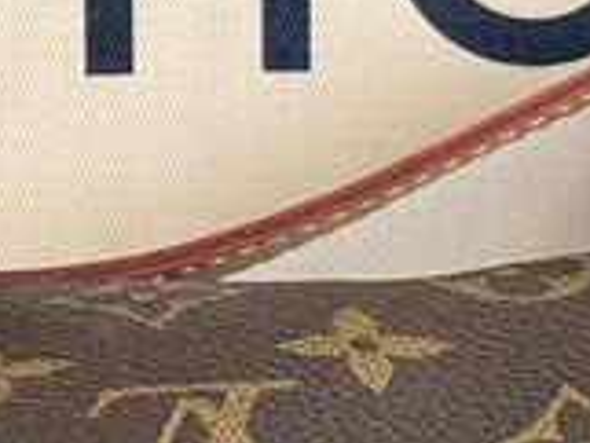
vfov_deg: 4.9
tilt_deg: -85.5
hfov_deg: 6.4
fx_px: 5134
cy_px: 249
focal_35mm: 301
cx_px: -517
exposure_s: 1/59
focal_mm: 6.86
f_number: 1.78
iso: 160
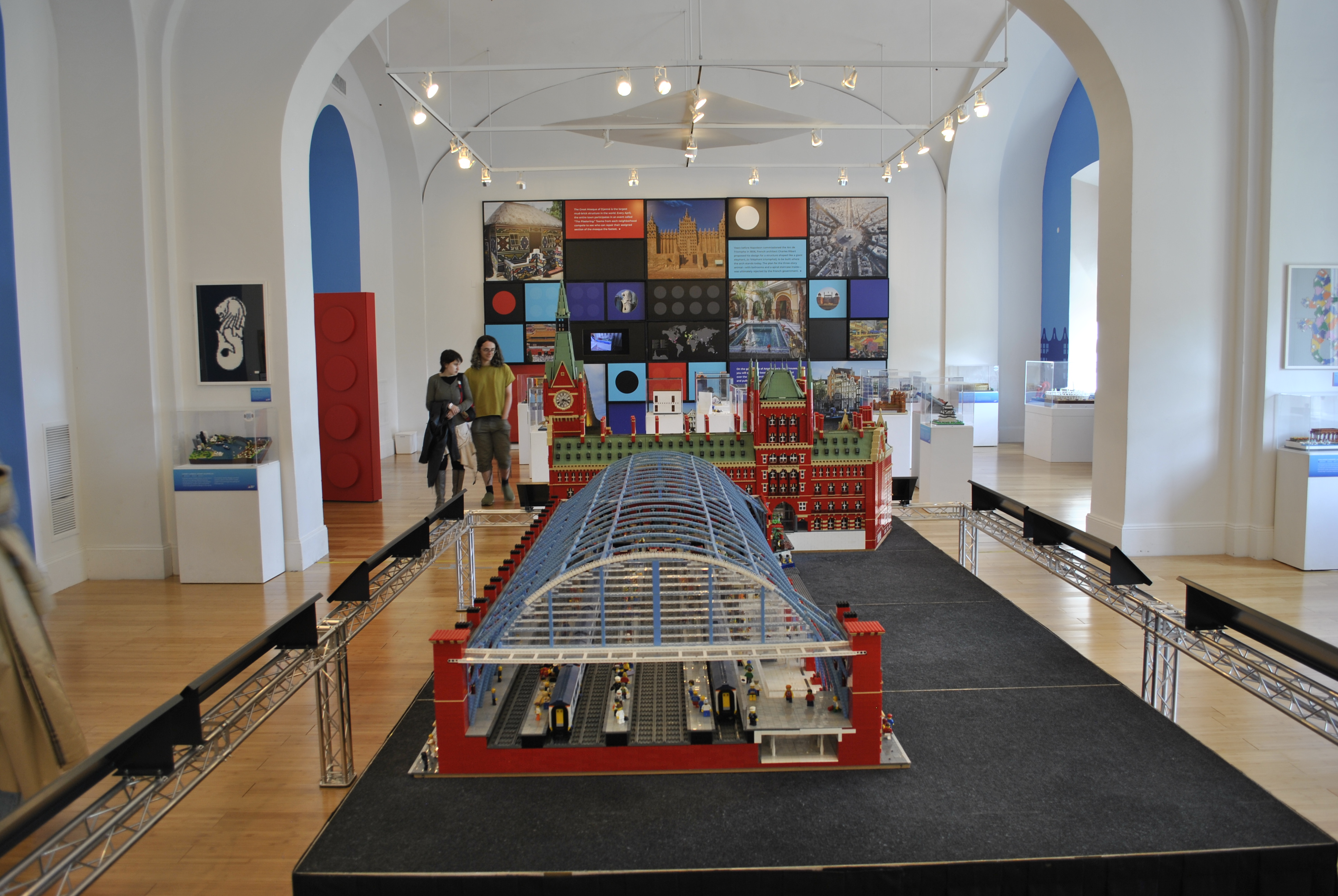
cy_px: 448
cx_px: 669
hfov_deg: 67.3
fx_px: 1005
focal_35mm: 27
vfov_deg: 48.0
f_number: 4.5
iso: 100
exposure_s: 1/13
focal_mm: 18
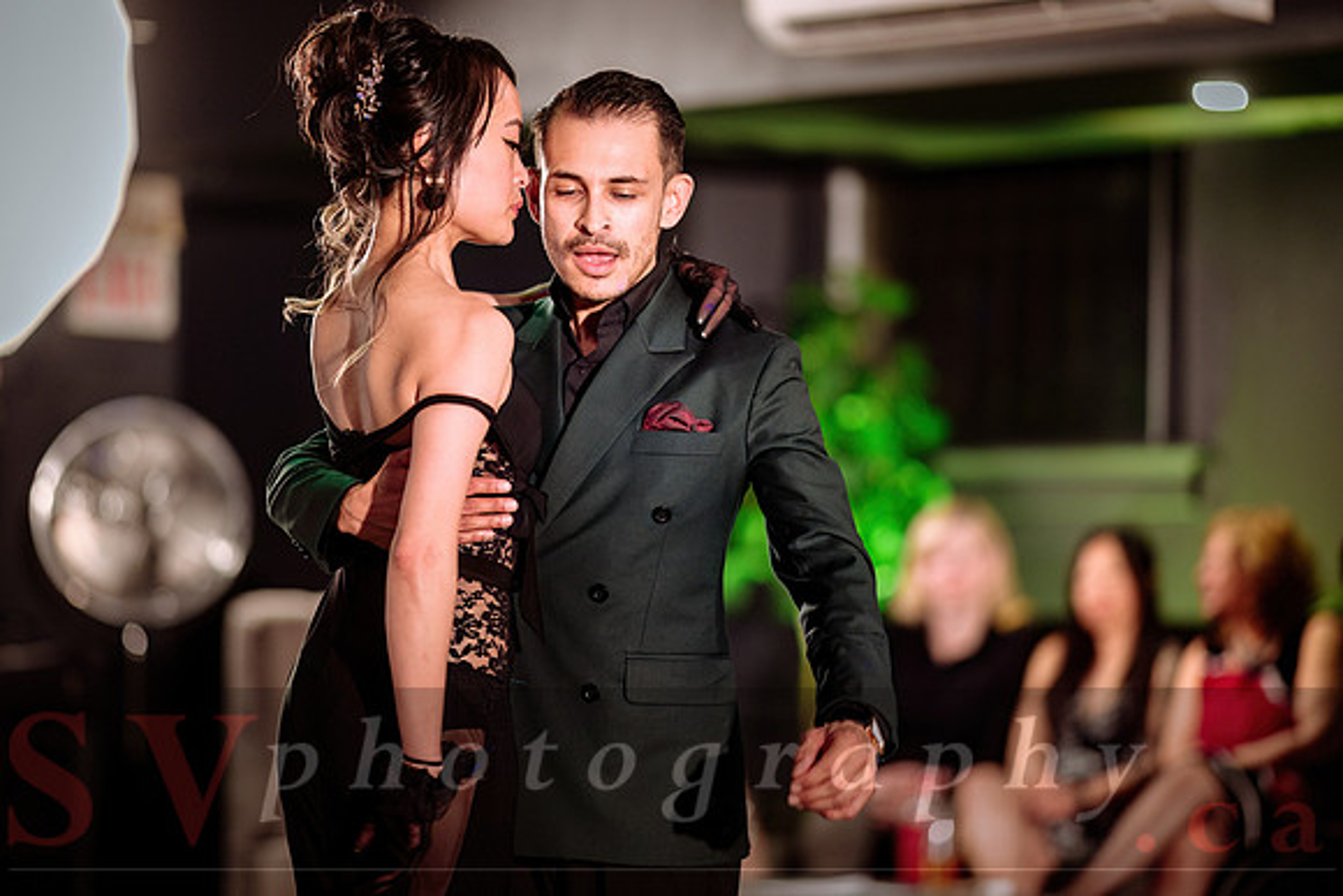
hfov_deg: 18.1
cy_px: 415
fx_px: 4205
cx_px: 622
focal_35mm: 113
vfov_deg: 12.2
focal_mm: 105
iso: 800
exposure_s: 1/250
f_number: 1.4
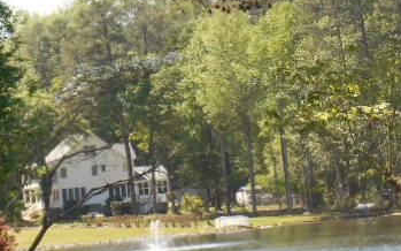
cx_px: 349
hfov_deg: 10.2
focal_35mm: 204
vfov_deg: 6.4
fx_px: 2229
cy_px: 78
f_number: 5.1
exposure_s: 1/125
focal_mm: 18.8
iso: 80
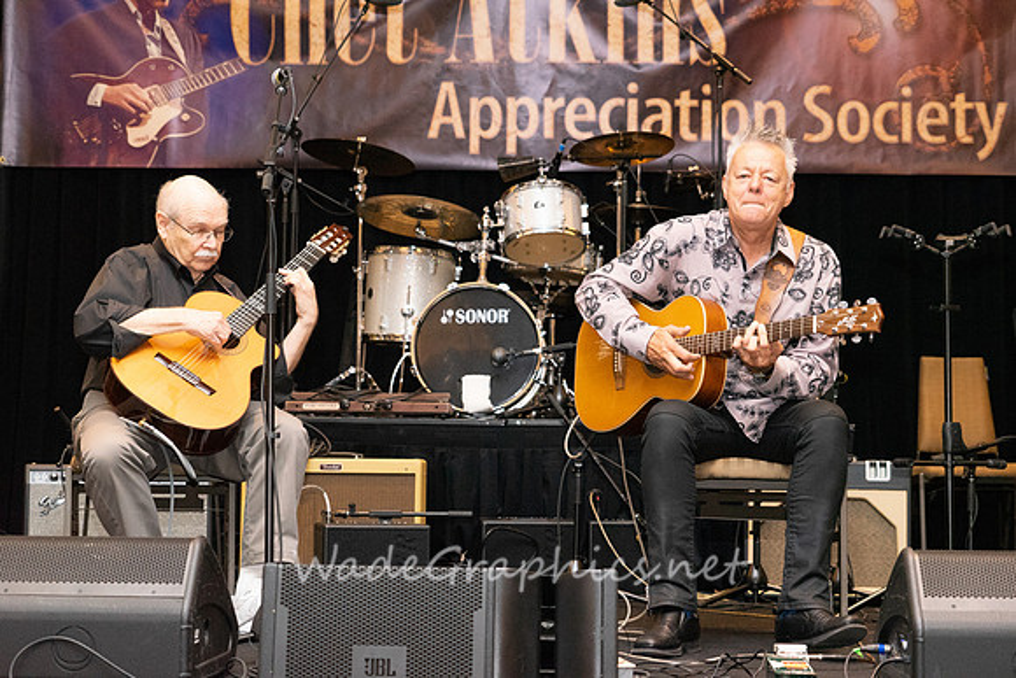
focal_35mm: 72
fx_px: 2032
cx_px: 508
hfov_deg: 28.1
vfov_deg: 18.9
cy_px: 339
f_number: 6.3
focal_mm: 72
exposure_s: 1/200
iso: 6400
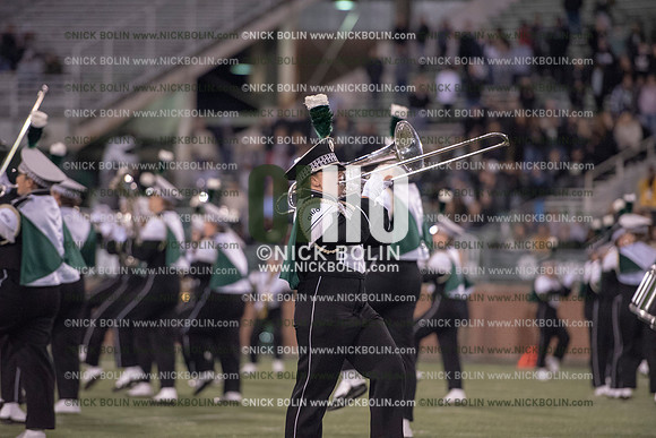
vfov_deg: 6.9
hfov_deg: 10.3
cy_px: 219
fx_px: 3645
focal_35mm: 200
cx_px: 328
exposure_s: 1/1250
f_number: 3.2
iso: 5000
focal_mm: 200
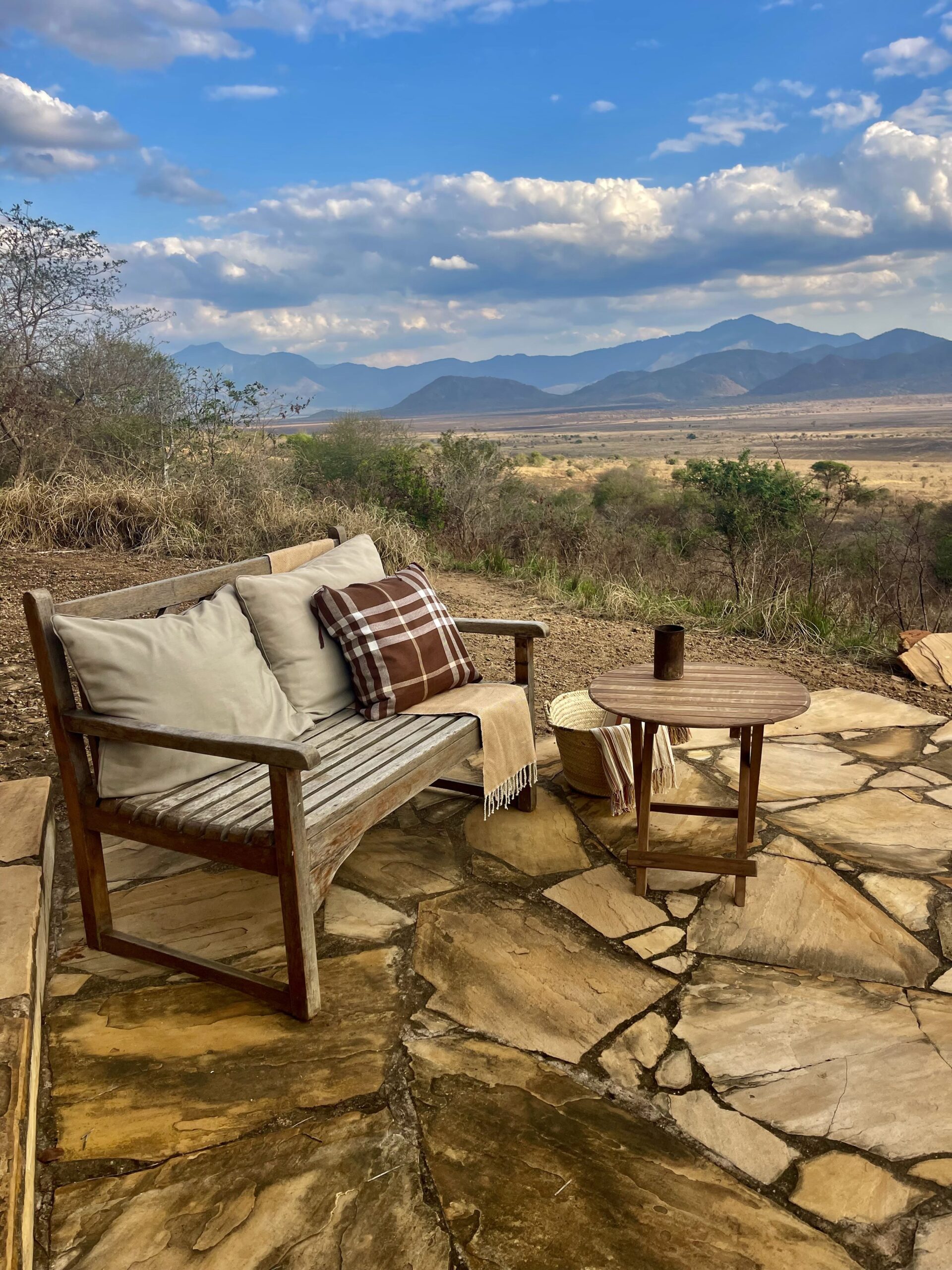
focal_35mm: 25
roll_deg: +3.4
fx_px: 917
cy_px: 635
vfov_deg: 69.4
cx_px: 476
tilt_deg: -15.6
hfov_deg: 54.9
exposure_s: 1/1339
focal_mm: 5.1
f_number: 1.6
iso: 32
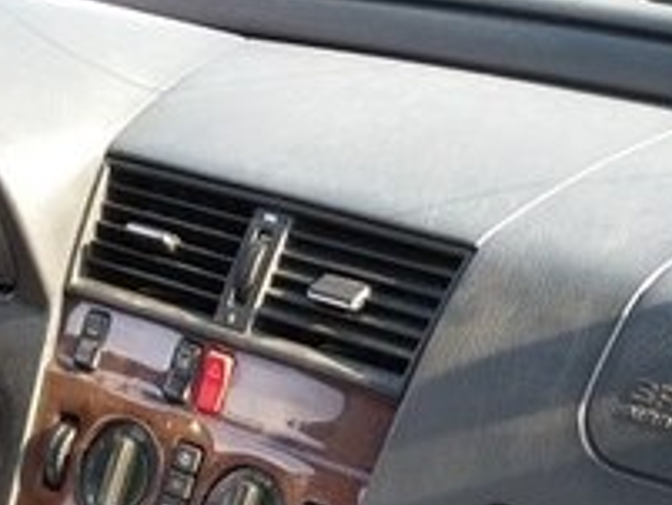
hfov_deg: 21.2
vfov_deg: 14.7
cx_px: 214
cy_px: 811
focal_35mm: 92
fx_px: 1787
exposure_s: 1/100
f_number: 1.9
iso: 50
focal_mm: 3.7
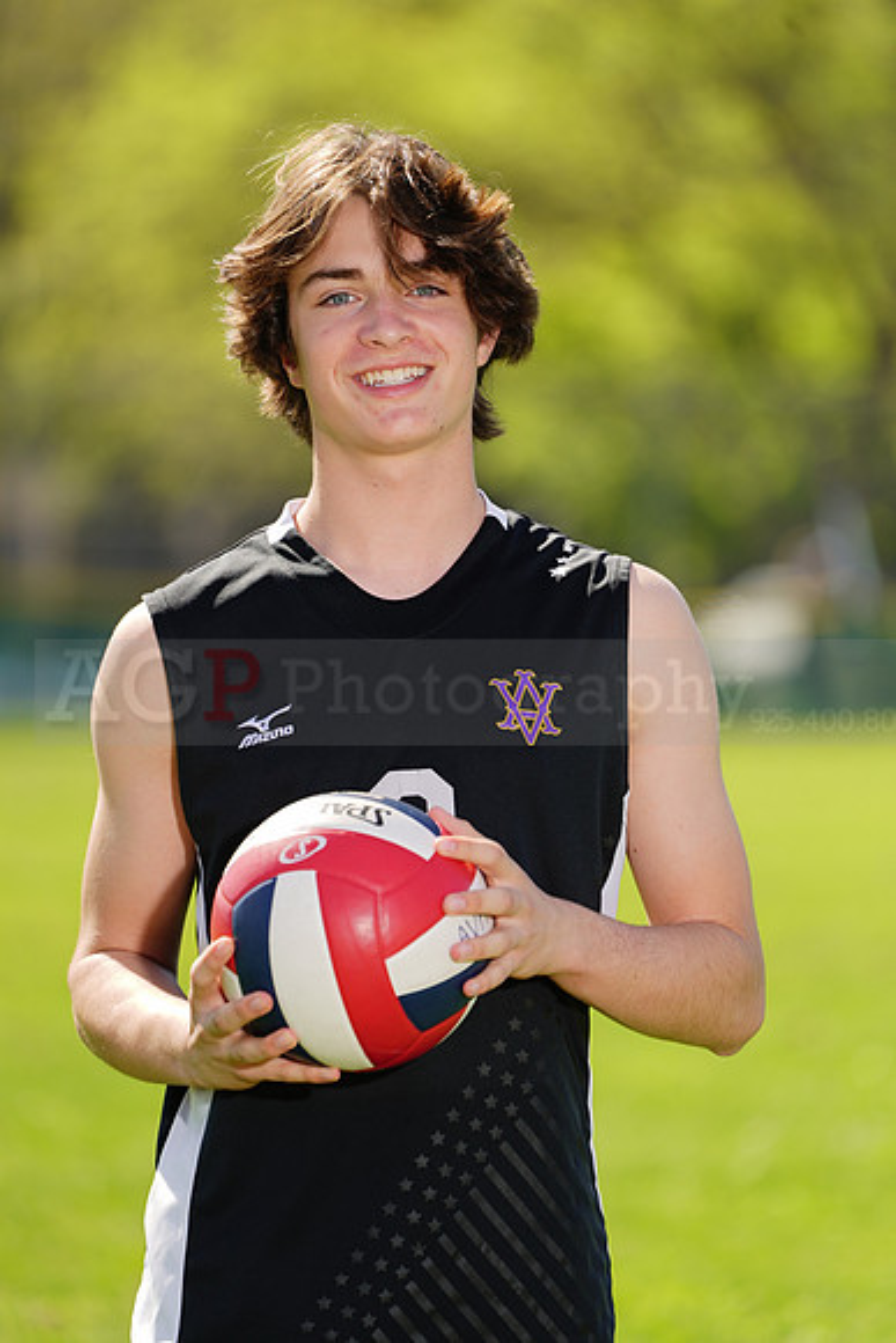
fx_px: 13692
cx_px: 448
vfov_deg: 5.6
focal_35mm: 367
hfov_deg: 3.7
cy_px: 672
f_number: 6.3
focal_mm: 367
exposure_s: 1/200
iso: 64
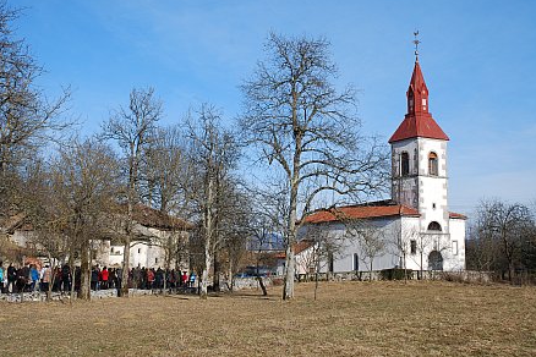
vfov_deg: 28.4
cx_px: 266
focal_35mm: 48
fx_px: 707
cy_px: 177
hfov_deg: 41.5
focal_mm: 31
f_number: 10
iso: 200
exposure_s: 1/250
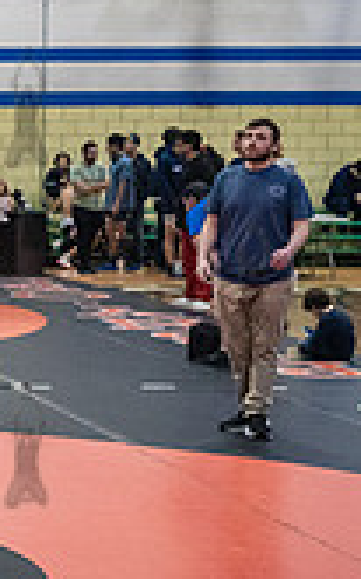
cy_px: 275
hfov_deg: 9.3
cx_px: -428
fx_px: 2032
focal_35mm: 129
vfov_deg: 16.2
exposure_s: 1/400
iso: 6400
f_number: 4
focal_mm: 35
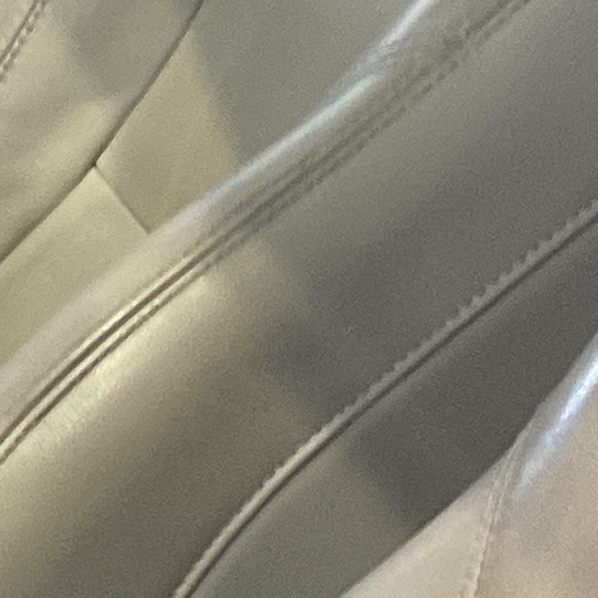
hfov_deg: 7.5
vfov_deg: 7.8
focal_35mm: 222
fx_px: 4339
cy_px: 778
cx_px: -662
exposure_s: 1/60
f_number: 1.8
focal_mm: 3
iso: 160
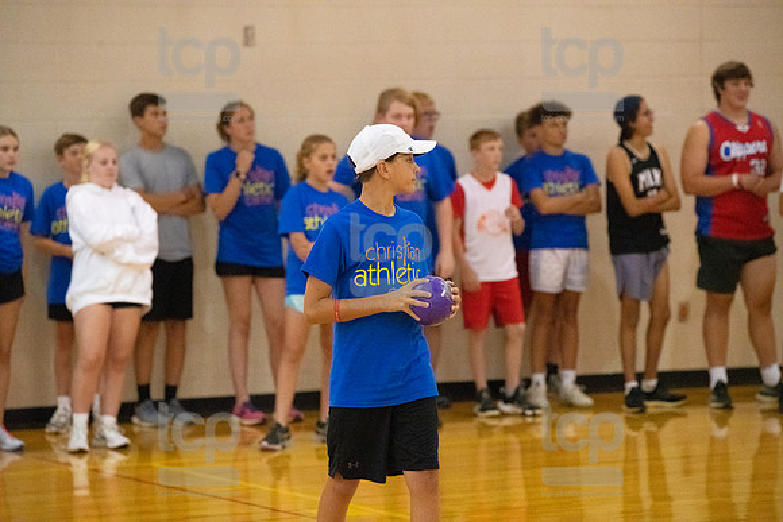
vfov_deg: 8.6
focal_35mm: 160
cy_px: 261
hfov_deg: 12.8
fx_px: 3481
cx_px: 392
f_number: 4
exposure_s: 1/800
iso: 10000
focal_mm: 160
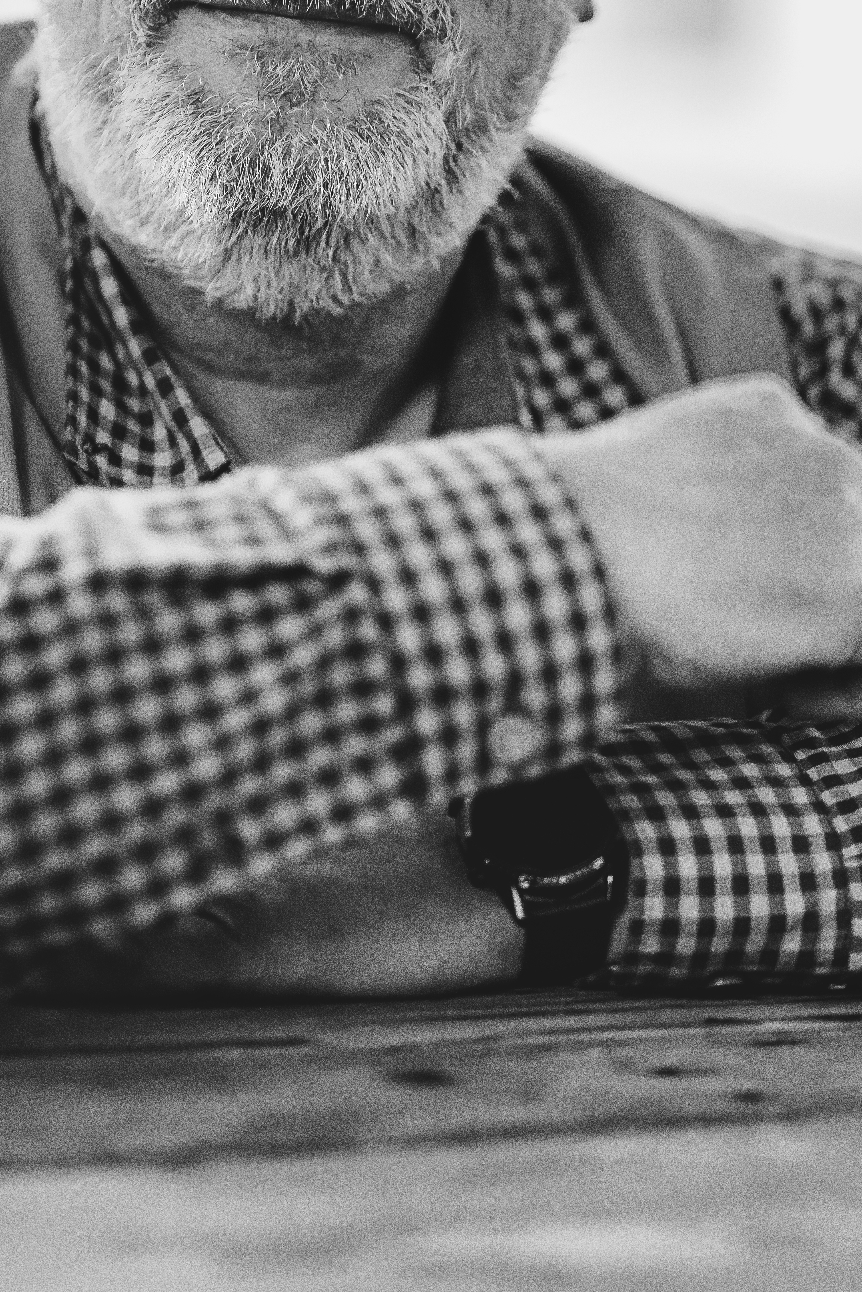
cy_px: 353
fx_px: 5567
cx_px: 376
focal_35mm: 155
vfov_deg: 13.2
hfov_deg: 8.9
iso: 2000
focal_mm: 85
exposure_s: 1/80
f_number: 1.8
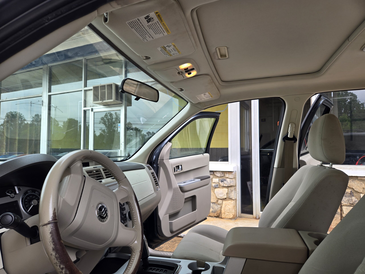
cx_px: 182
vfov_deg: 58.9
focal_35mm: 23
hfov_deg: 73.9
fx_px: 243
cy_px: 137
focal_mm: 5.4
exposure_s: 1/180
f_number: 1.8
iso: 25
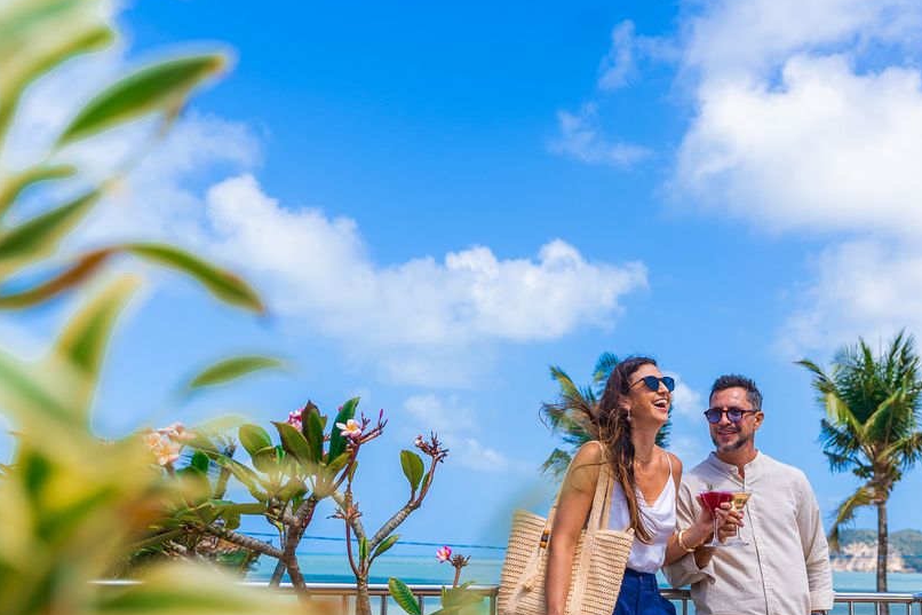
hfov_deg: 40.8
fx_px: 1229
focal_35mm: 48
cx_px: 583
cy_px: 394
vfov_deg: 27.9
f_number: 3.5
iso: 100
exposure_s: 1/2500
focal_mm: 28
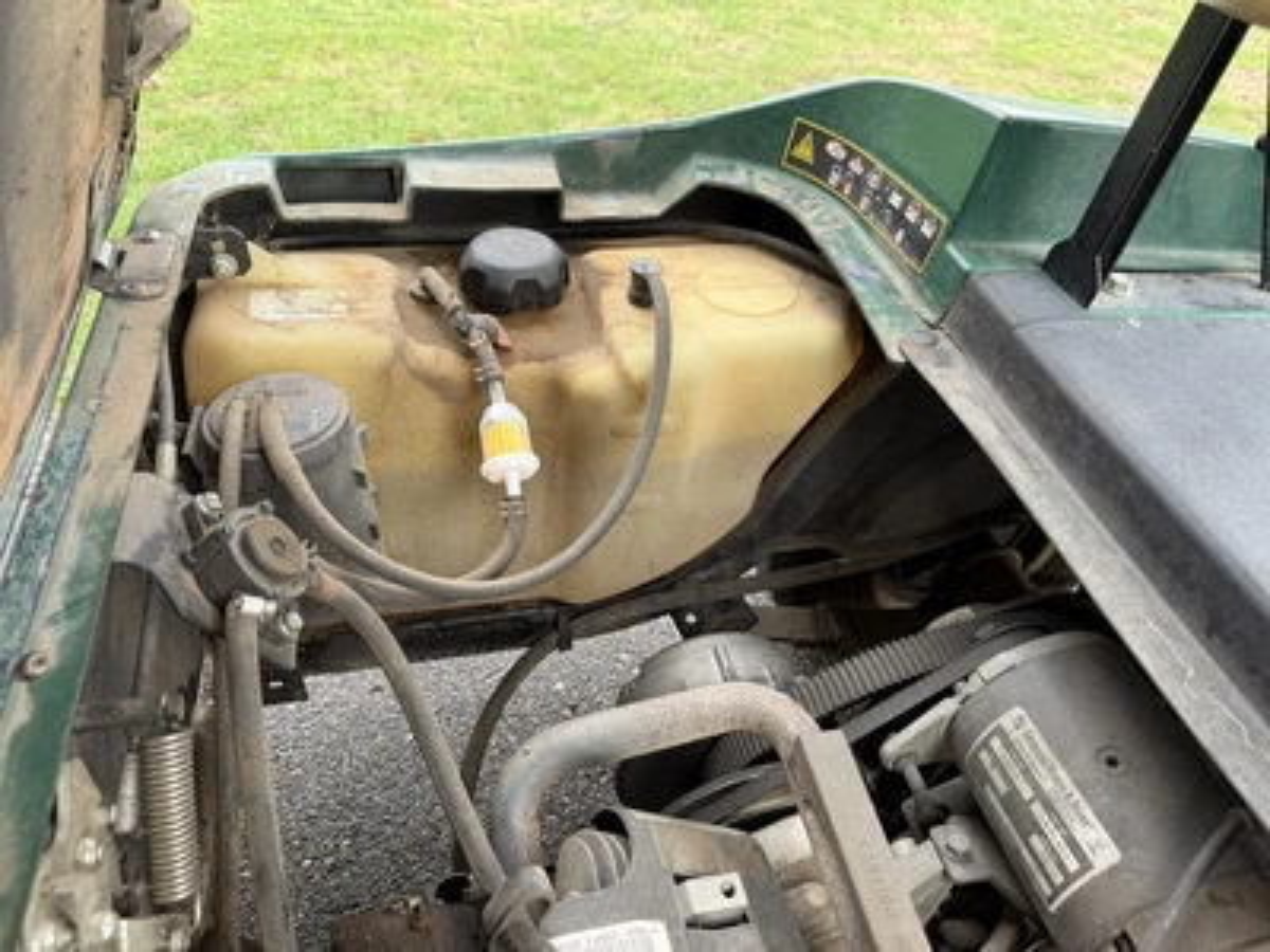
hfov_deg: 71.6
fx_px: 881
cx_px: 635
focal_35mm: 24
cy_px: 476
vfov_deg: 56.8
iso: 80
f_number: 1.78
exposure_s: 1/121
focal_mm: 6.76
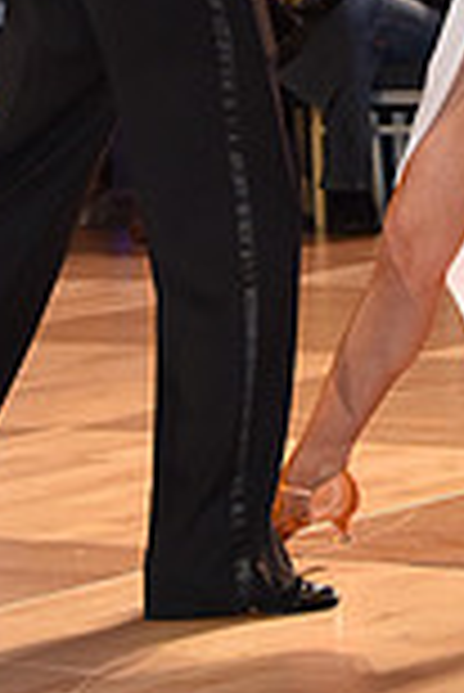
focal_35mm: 294
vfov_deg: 6.9
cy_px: -270
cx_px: 453
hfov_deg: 4.7
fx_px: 5671
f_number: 4.5
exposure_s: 1/250
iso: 2000
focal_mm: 78
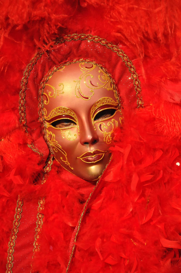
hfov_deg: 7.3
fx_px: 1418
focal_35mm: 188
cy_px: 136
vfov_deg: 11.0
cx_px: 90
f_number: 5.6
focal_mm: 125
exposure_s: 1/3200
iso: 1600
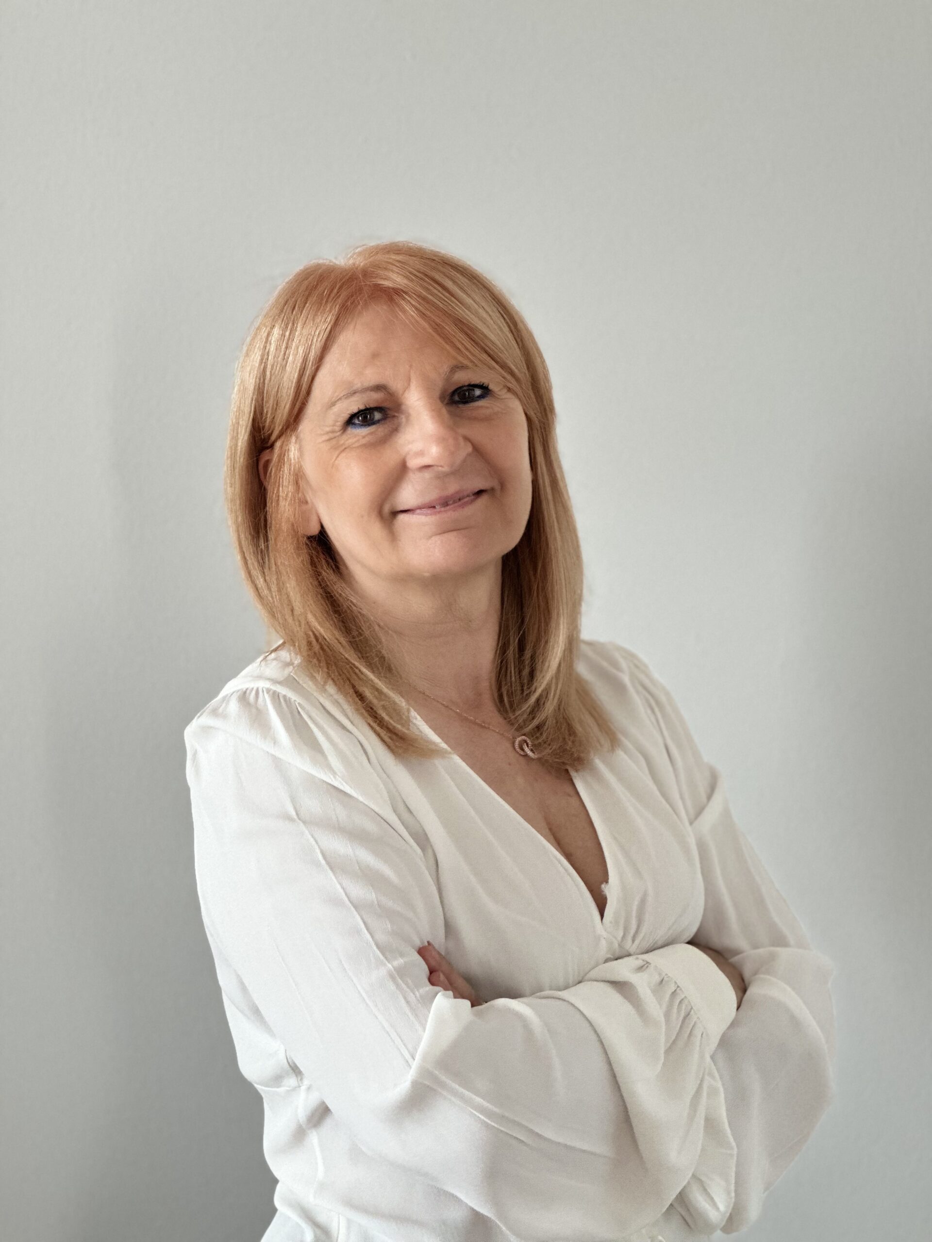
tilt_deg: -4.7
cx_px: 466
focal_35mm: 77
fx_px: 2764
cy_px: 621
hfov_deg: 19.1
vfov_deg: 25.3
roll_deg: +1.0
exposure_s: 1/121
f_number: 2.8
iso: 250
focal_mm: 9
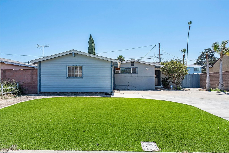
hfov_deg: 71.5
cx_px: 114
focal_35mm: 25
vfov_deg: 51.3
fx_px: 159
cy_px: 76
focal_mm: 17
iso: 80
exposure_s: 1/320
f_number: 7.1
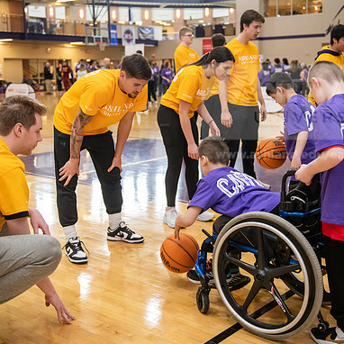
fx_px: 551
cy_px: 173
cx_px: 175
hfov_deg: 34.7
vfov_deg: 34.7
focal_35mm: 49
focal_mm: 38
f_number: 3.2
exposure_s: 1/200
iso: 2500
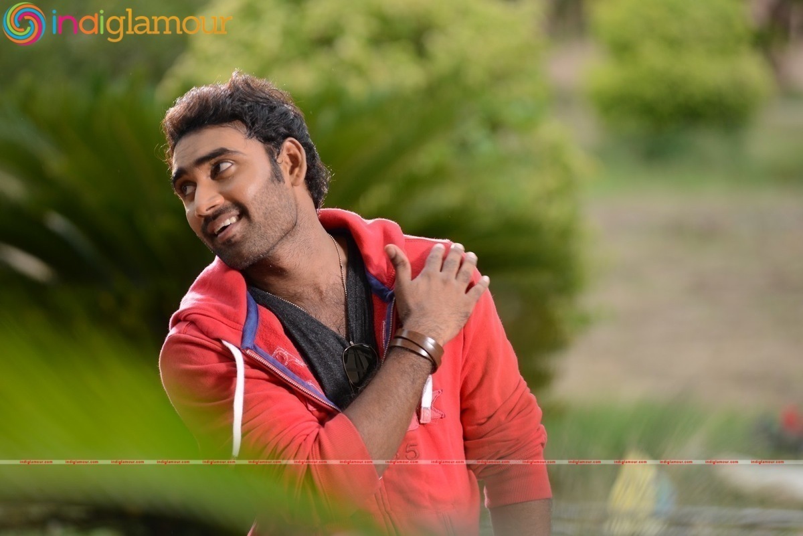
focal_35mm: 200
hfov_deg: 10.3
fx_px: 4462
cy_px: 268
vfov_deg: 6.9
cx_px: 402
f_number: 4.5
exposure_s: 1/250
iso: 200
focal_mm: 200
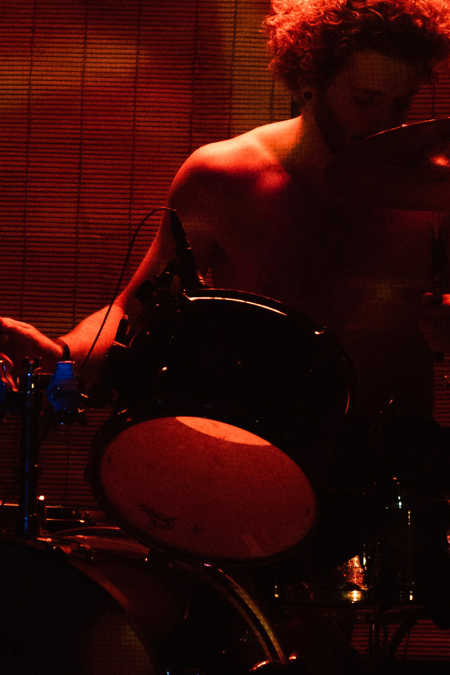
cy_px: 198
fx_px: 7010
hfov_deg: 3.7
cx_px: 337
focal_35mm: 374
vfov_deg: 5.5
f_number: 4
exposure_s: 1/320
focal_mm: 105
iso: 6400
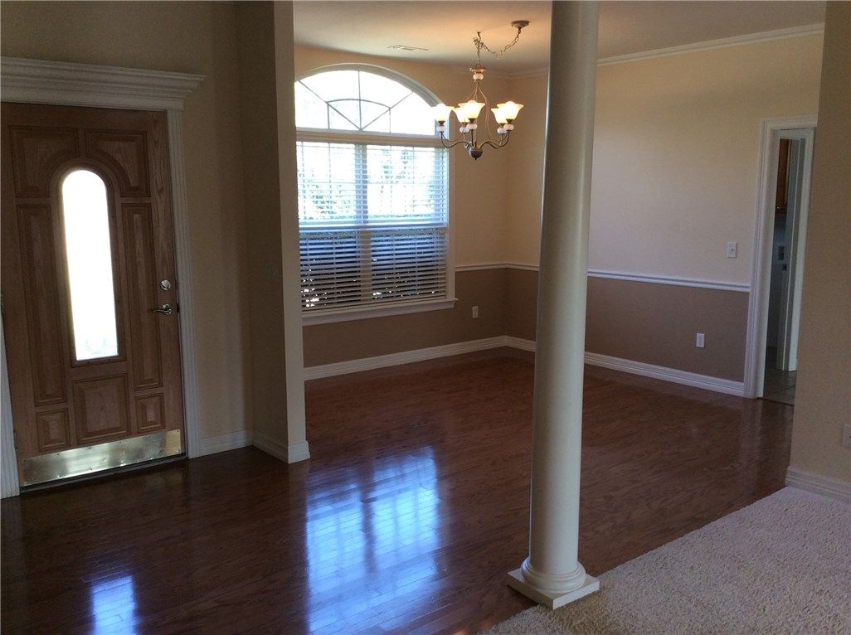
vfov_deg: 42.8
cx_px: 426
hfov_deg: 55.4
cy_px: 318
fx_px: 810
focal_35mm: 33
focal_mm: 3.3
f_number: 2.4
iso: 40
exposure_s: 1/40
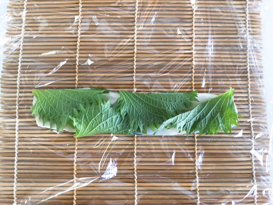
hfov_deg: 58.4
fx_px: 244
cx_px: 136
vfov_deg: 45.4
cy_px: 102
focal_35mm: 31
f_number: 2.4
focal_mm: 3.3
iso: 80
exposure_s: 1/30
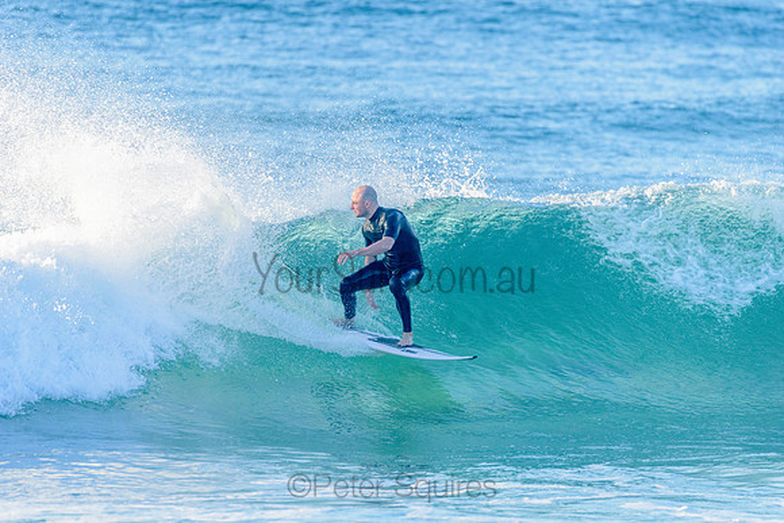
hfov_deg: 4.1
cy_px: 262
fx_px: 10891
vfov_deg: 2.8
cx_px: 392
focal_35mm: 500
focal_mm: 500
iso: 800
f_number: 5.6
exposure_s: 1/2000
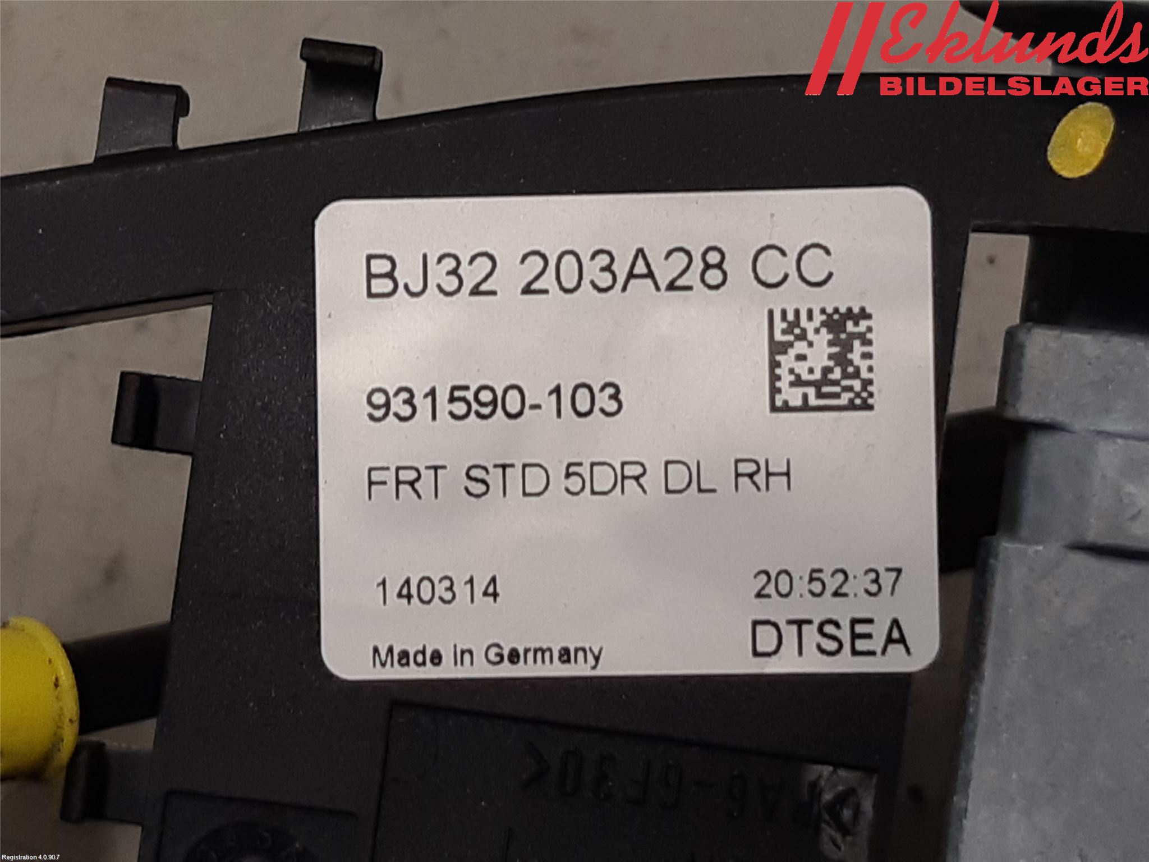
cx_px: 574
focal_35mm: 26
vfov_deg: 53.1
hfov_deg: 67.3
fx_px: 863
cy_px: 431
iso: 50
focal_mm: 3.93
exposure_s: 1/50
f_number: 1.7
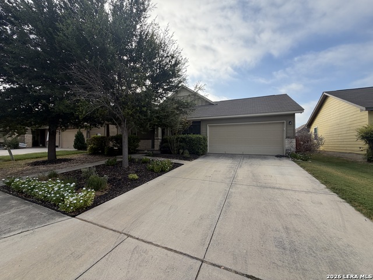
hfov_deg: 102.1
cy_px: 140
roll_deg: +0.1
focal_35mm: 14
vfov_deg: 85.7
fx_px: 151
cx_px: 186
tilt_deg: +1.4
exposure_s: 1/770
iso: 32
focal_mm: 2.22
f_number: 2.2
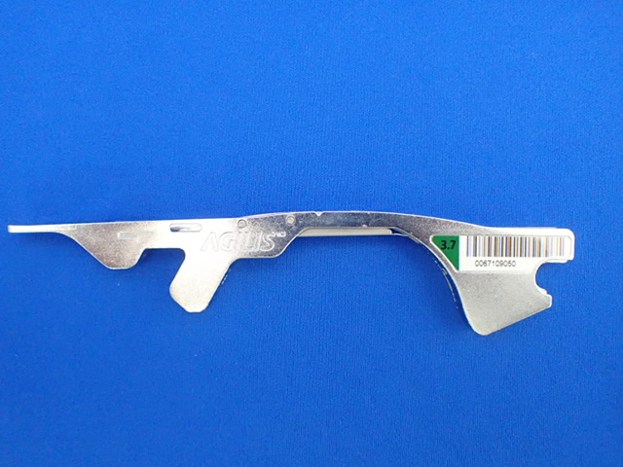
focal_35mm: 30
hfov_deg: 60.0
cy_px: 234
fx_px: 540
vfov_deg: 46.8
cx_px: 312
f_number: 2.3
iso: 1600
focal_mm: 5.5
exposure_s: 1/100
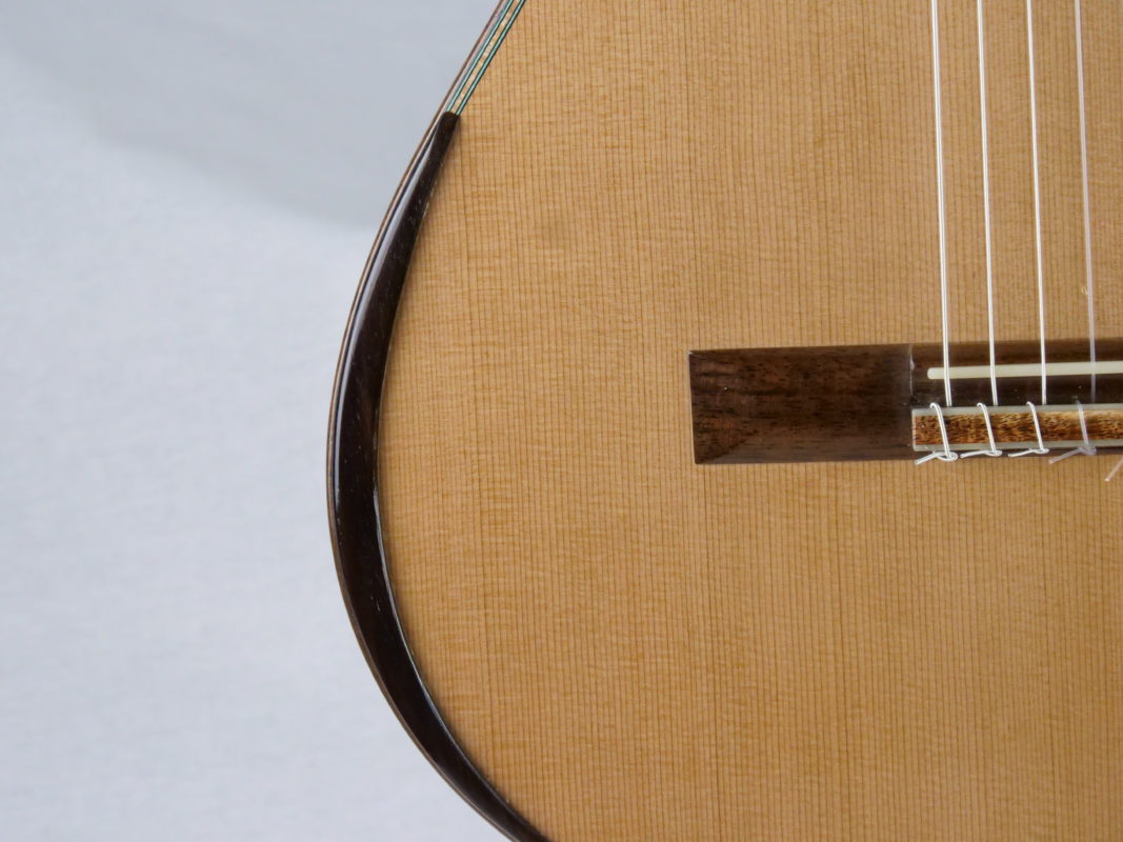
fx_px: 4866
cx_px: 562
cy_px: 421
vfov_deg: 9.9
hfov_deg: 13.2
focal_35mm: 150
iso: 3200
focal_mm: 75
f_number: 10
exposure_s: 1/160
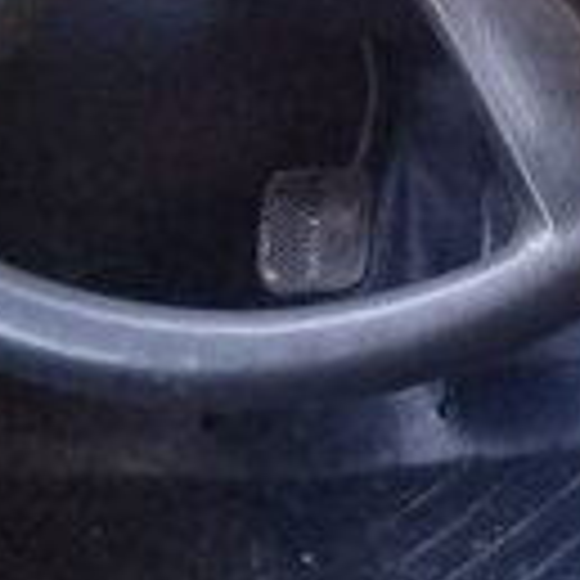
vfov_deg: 12.3
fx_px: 2654
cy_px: -56
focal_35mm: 140
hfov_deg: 11.2
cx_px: 1196
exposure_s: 1/33
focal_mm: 3.3
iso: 200
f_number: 2.2
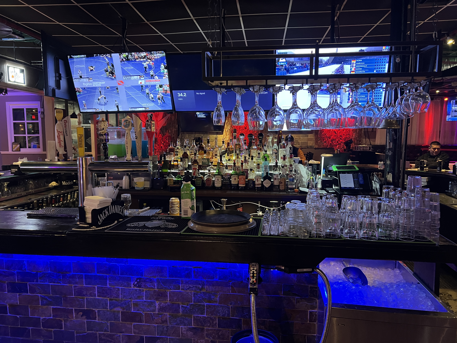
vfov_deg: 53.1
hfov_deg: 67.3
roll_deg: -0.1
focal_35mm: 26
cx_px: 228
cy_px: 172
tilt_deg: -5.3
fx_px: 343
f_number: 1.5
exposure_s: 1/36
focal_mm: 5.7
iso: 500
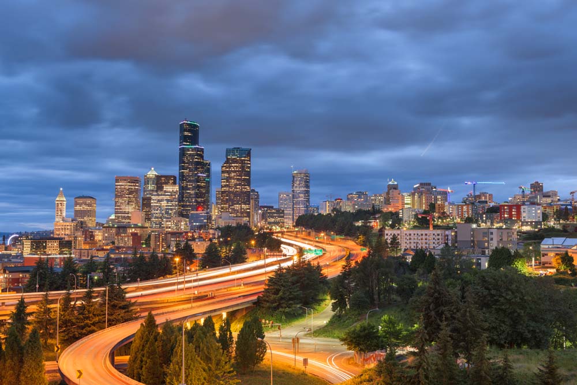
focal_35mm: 40
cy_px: 192
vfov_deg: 33.4
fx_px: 641
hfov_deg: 48.5
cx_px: 288
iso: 64
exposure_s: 30
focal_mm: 40
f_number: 8
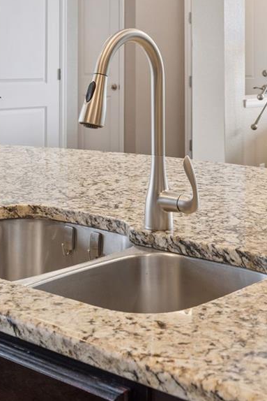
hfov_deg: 19.6
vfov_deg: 27.9
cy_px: 23
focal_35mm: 69
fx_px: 767
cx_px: 79
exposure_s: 1/13
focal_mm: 33
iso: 400
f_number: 9
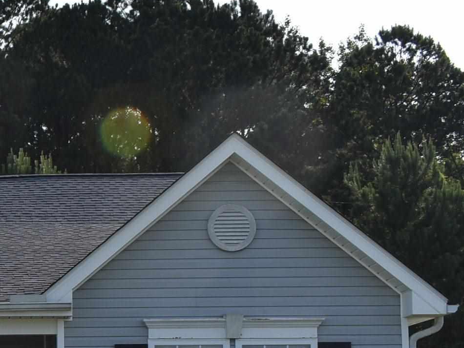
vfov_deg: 14.4
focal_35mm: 100
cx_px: -238
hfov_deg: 17.6
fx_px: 1341
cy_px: 404
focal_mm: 22
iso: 100
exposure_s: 1/200
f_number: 9
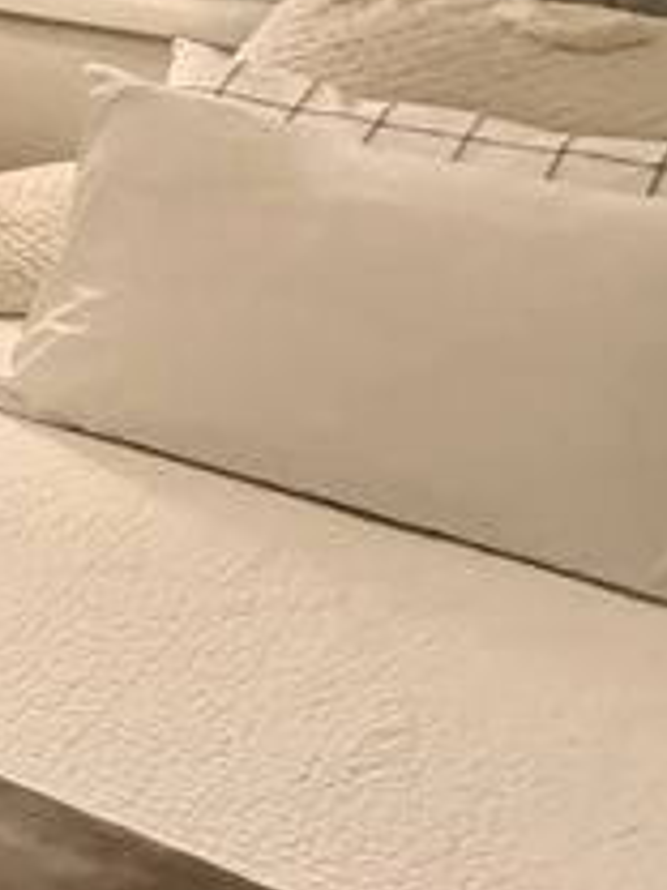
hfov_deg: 12.3
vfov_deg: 27.4
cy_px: 137
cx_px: -1210
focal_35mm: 69
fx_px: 1773
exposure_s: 1/60
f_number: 2.2
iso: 1000
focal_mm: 2.22
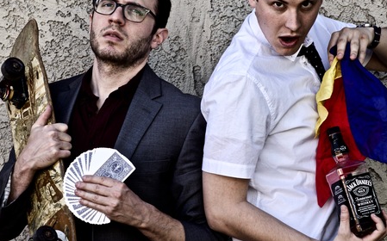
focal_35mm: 210
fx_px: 2213
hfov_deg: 10.0
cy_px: 87
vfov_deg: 6.2
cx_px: 203
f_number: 8
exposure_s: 1/200
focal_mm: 112
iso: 320
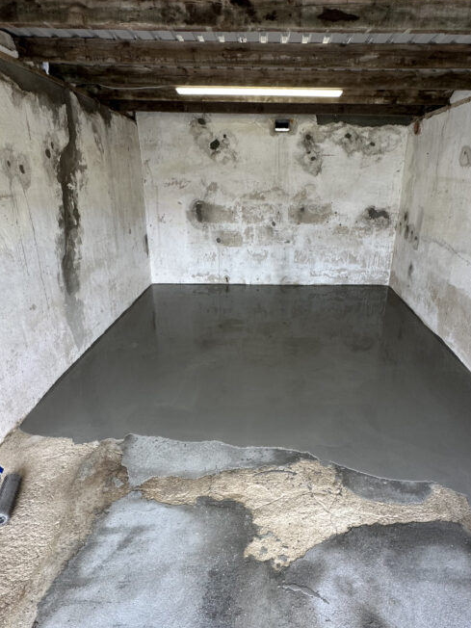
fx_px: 399
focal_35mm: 22
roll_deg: -0.5
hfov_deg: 60.9
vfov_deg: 76.4
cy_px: 321
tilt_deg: -22.6
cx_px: 262
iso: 64
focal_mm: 2.22
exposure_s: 1/100
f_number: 2.2
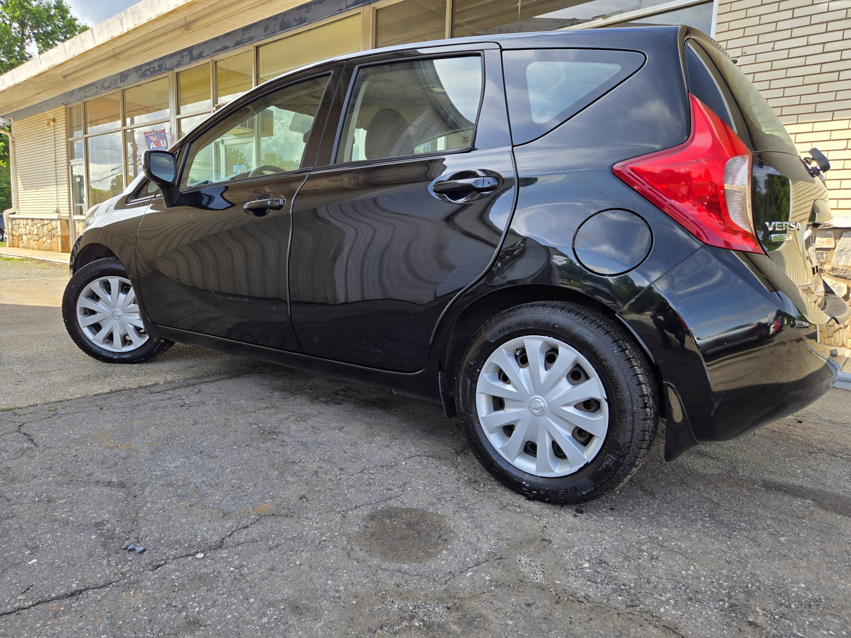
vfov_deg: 58.9
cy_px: 319
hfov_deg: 73.9
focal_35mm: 23
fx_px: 565
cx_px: 426
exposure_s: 1/519
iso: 25
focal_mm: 5.4
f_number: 1.8
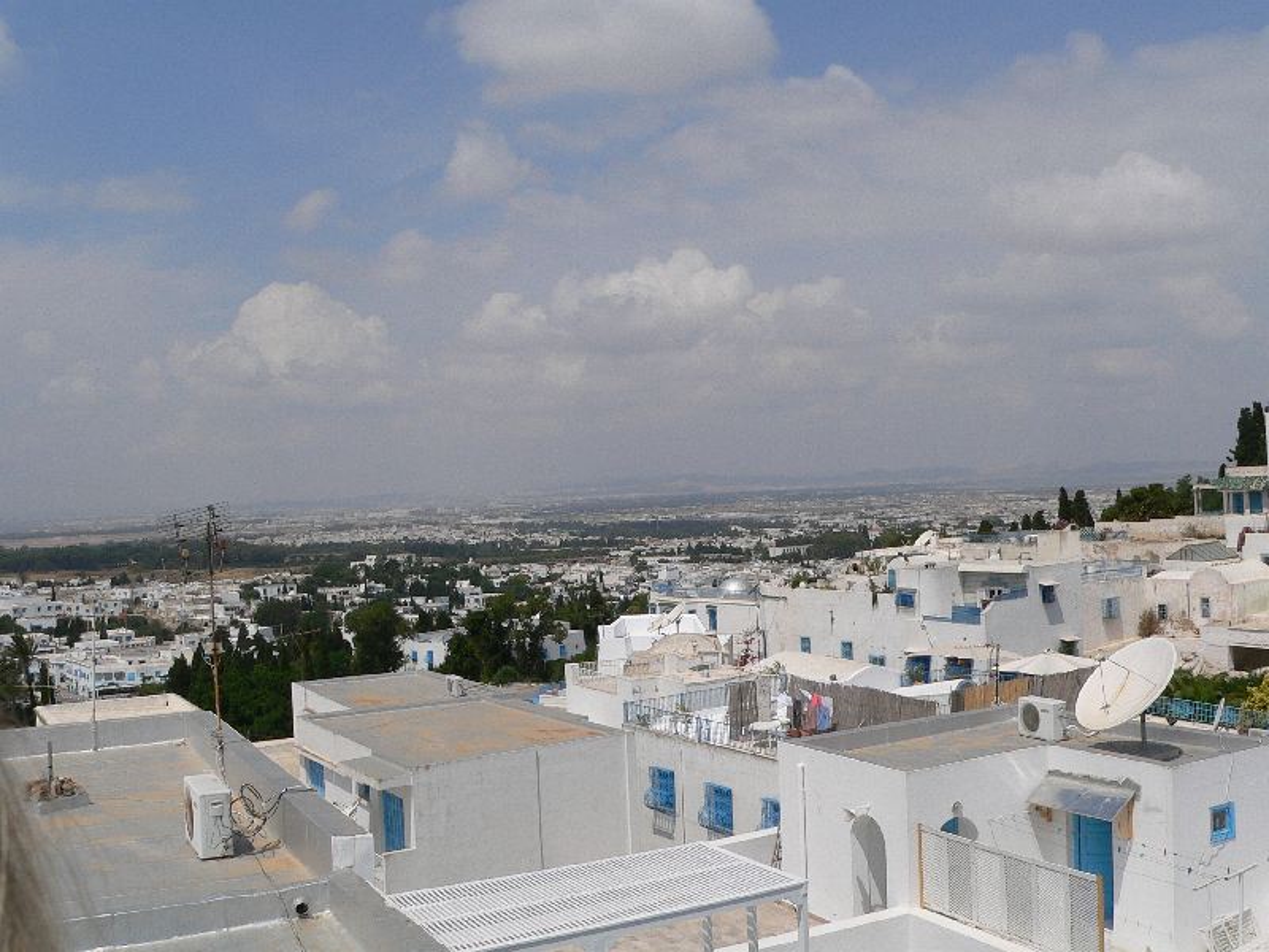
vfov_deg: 39.7
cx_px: 634
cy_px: 476
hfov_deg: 51.4
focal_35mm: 36
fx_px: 1320
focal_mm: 6
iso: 80
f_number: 6.5
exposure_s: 1/1000
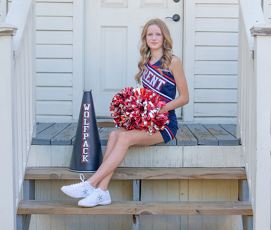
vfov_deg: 18.8
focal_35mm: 85
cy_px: 115
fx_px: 694
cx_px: 146
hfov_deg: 22.1
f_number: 2.8
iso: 125
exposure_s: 1/320
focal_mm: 70
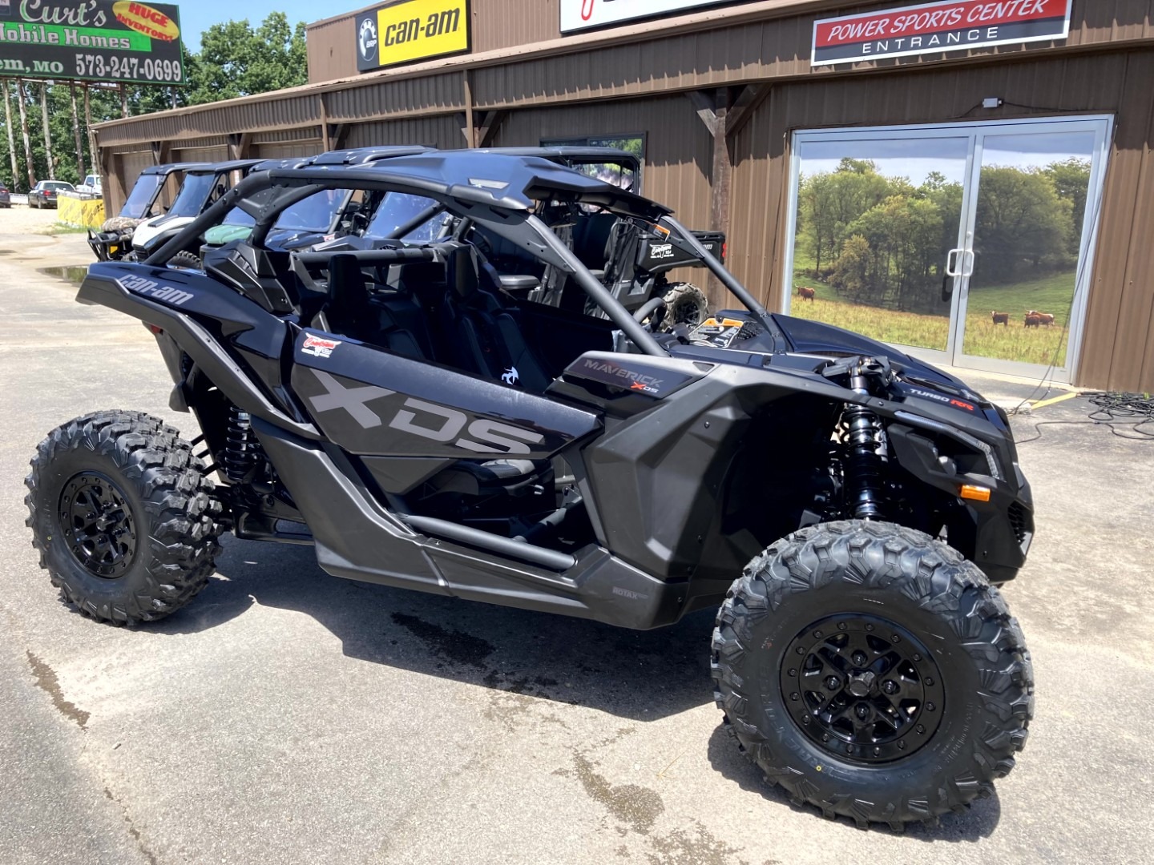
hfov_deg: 63.4
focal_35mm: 28
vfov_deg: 49.7
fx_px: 933
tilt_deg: -17.6
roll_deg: -0.6
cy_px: 432
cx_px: 577
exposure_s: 1/852
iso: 20
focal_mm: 3.99
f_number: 1.8
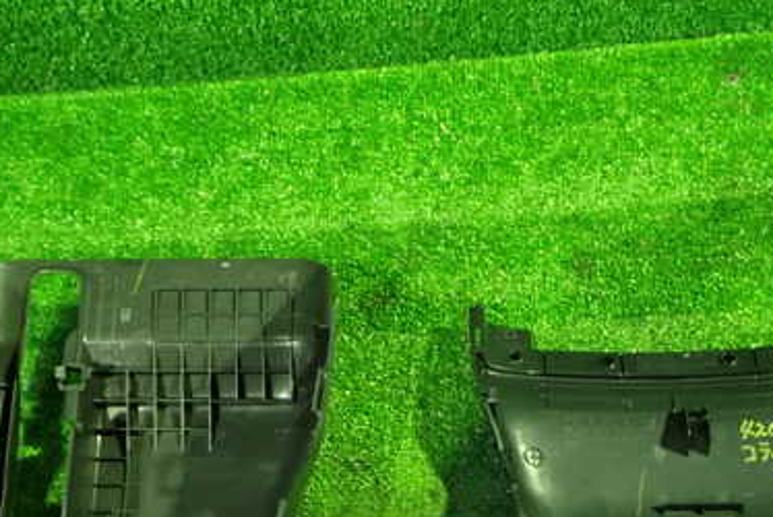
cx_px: 366
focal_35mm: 50
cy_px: 409
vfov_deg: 26.6
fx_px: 1074
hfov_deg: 39.6
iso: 800
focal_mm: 5.4
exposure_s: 1/25
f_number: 2.3
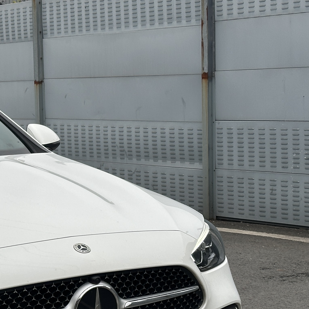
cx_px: -84
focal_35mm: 112
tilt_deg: -9.3
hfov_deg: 14.9
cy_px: 269
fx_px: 1131
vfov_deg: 15.4
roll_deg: +2.7
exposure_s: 1/935
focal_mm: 6.86
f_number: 1.78
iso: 64
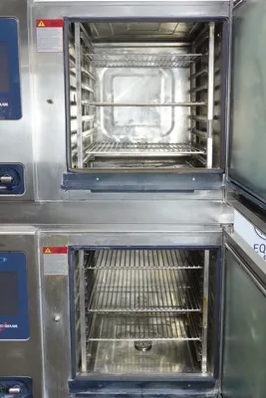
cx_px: 133
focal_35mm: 47
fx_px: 520
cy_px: 199
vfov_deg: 41.9
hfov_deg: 28.7
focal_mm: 17.53
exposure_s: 1/50
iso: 3200
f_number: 7.1
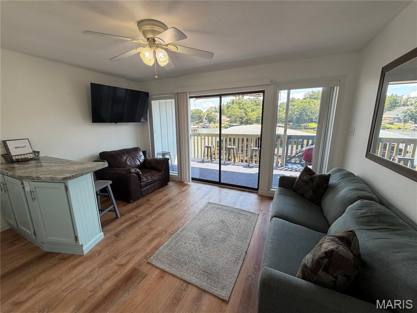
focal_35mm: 14
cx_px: 208
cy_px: 156
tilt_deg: -11.9
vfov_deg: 85.7
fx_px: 169
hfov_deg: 102.1
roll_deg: +1.1
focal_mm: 2.22
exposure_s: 1/125
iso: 50
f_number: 2.2
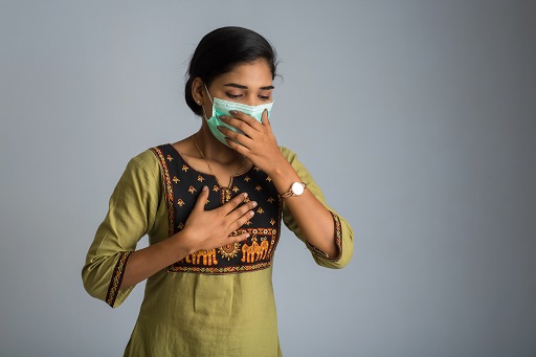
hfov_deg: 22.6
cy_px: 178
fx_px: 1339
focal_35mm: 90
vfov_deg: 15.2
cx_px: 268
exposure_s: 1/200
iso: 100
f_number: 16
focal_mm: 90
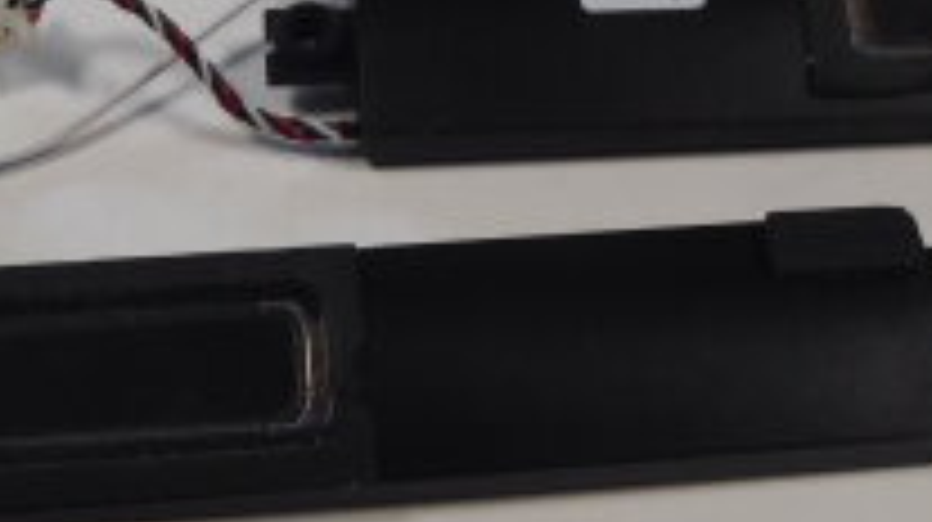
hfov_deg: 26.6
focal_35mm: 79
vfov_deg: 15.2
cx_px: 261
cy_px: 140
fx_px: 1951
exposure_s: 1/60
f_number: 3.3
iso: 200
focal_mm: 4.3
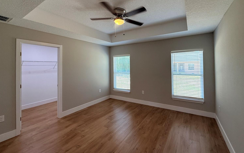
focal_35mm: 16
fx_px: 106
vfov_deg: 70.7
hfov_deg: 97.7
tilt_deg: +1.9
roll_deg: +1.2
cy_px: 64
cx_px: 128
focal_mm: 2.22
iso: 160
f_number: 2.2
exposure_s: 1/120
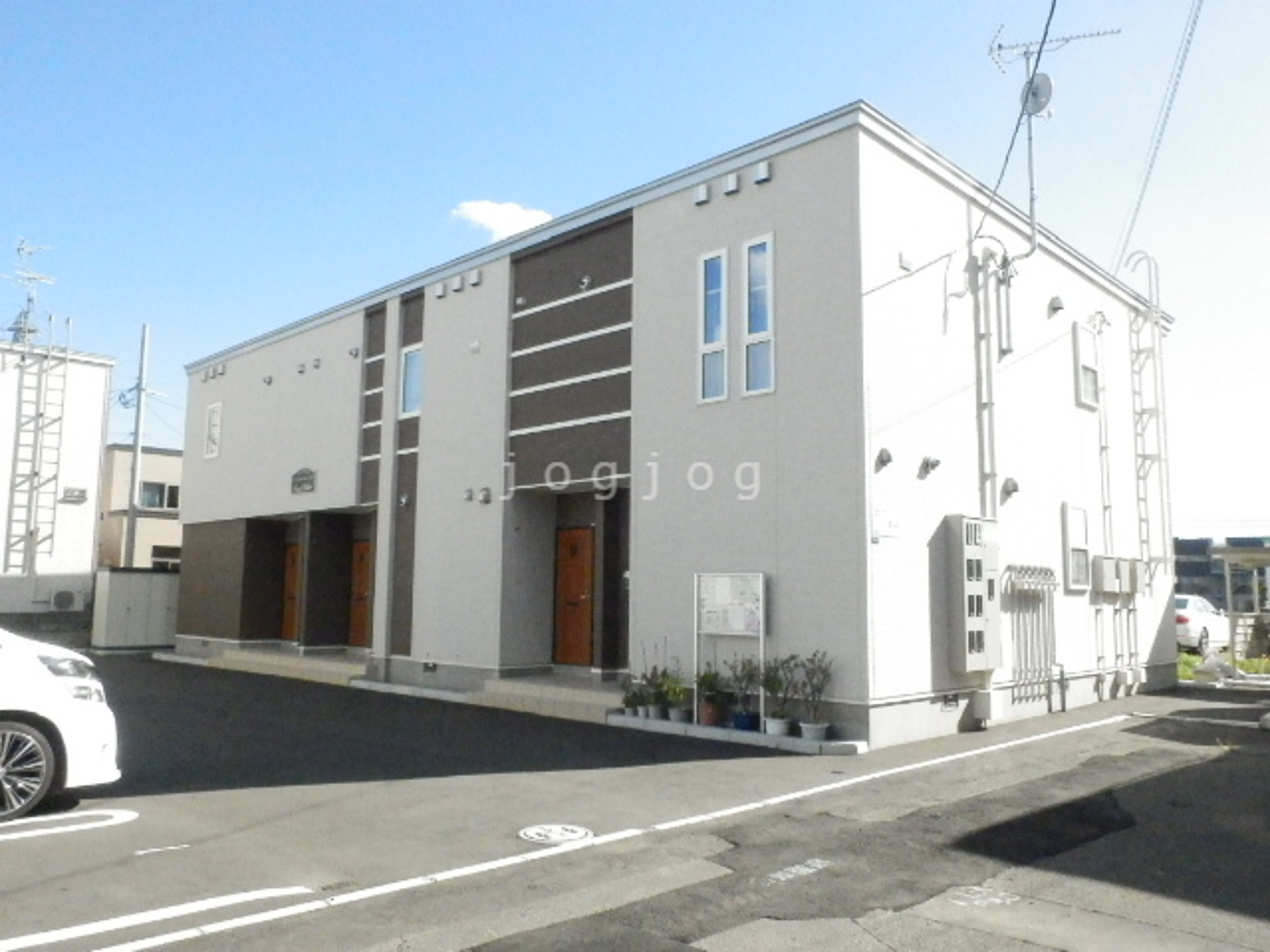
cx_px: 635
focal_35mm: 30
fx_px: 1101
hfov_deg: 60.0
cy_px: 476
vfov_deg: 46.8
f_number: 8.8
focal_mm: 5.3
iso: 3200
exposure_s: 1/2000
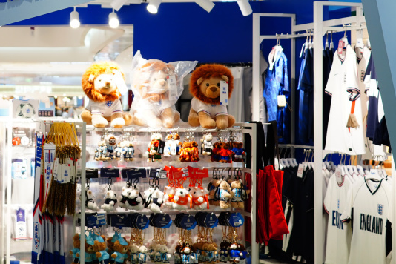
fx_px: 1034
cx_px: 74
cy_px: 70
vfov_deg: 14.5
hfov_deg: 21.4
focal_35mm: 94
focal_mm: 49
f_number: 4.5
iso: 400
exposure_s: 1/50
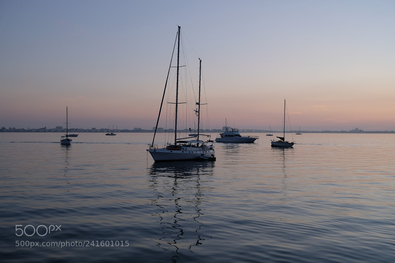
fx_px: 439
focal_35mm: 40
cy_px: 132
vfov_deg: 33.4
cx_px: 198
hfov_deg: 48.5
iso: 400
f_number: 4
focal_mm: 26.5
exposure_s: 1/150
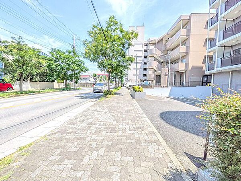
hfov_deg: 102.1
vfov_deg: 85.7
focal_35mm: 14
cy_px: 90
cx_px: 120
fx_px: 97
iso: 50
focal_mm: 1.83
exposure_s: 1/1631
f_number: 2.2
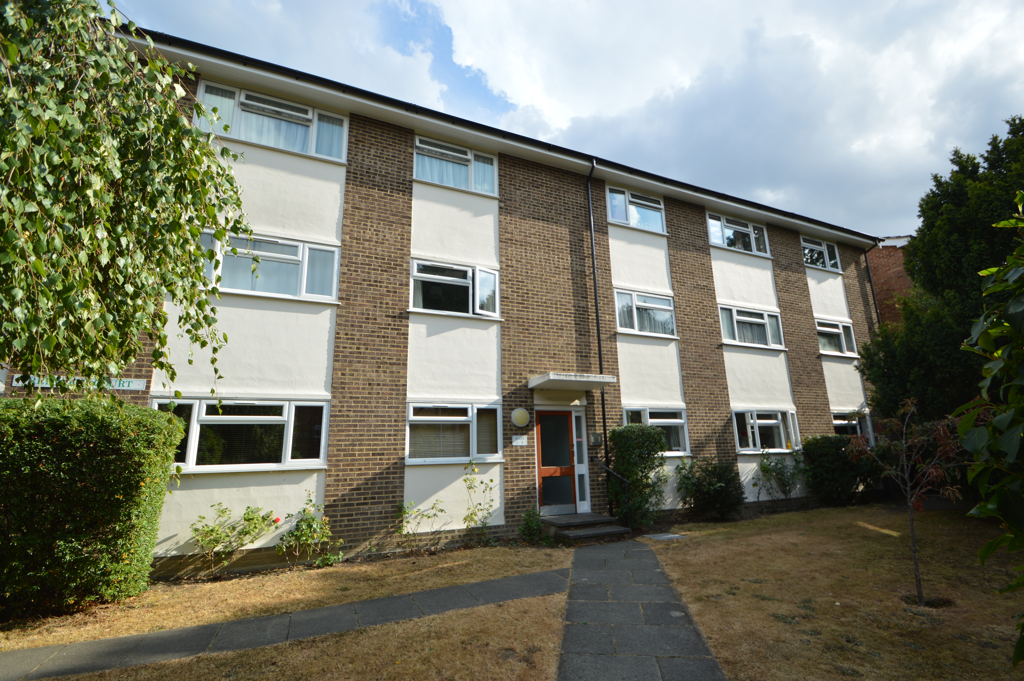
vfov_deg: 77.2
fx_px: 426
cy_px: 340
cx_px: 512
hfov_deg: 100.4
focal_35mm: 15
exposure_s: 1/200
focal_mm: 10
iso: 100
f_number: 7.1
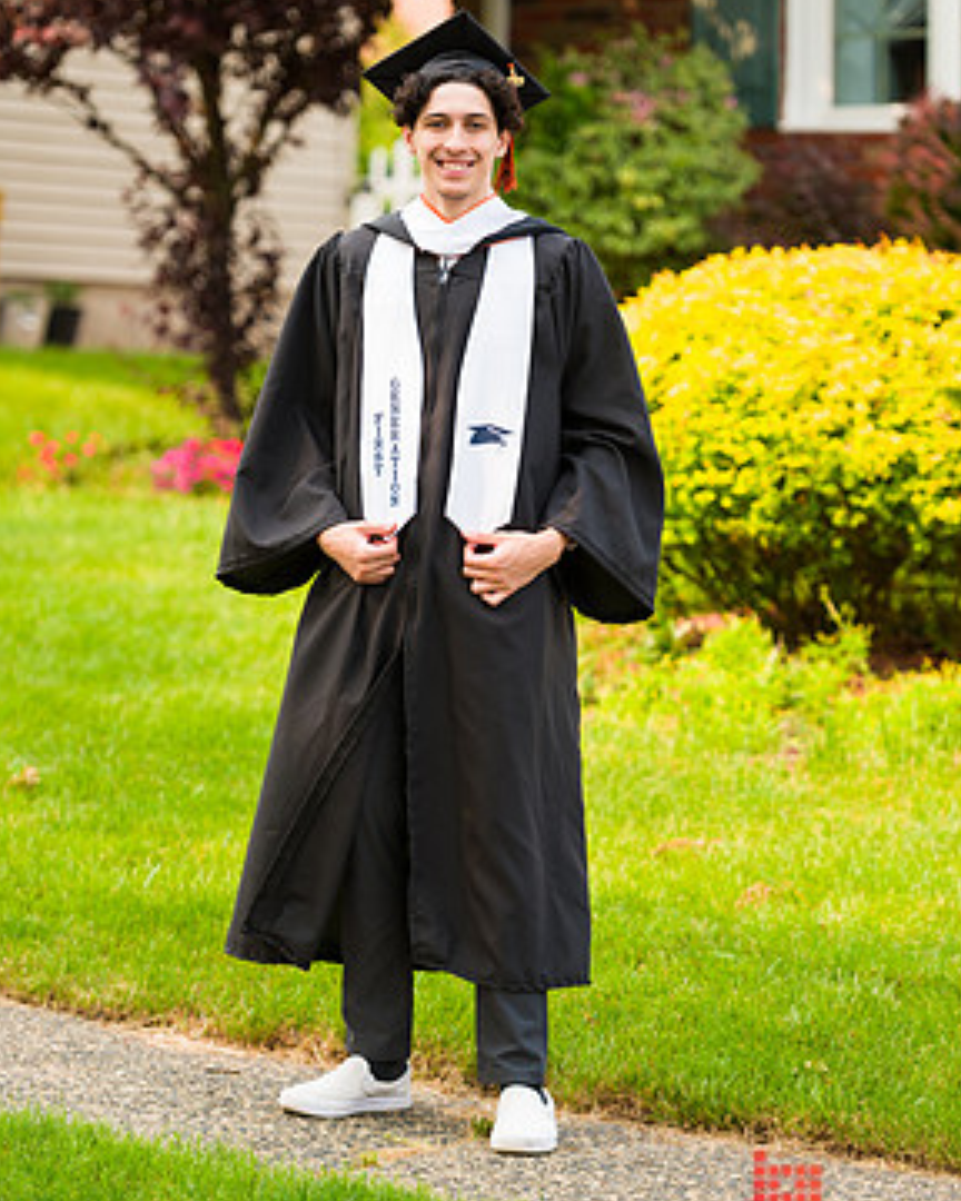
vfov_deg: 11.8
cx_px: 489
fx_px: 5831
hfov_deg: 9.4
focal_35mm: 164
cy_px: 570
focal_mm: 140
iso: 200
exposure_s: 1/640
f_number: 3.2
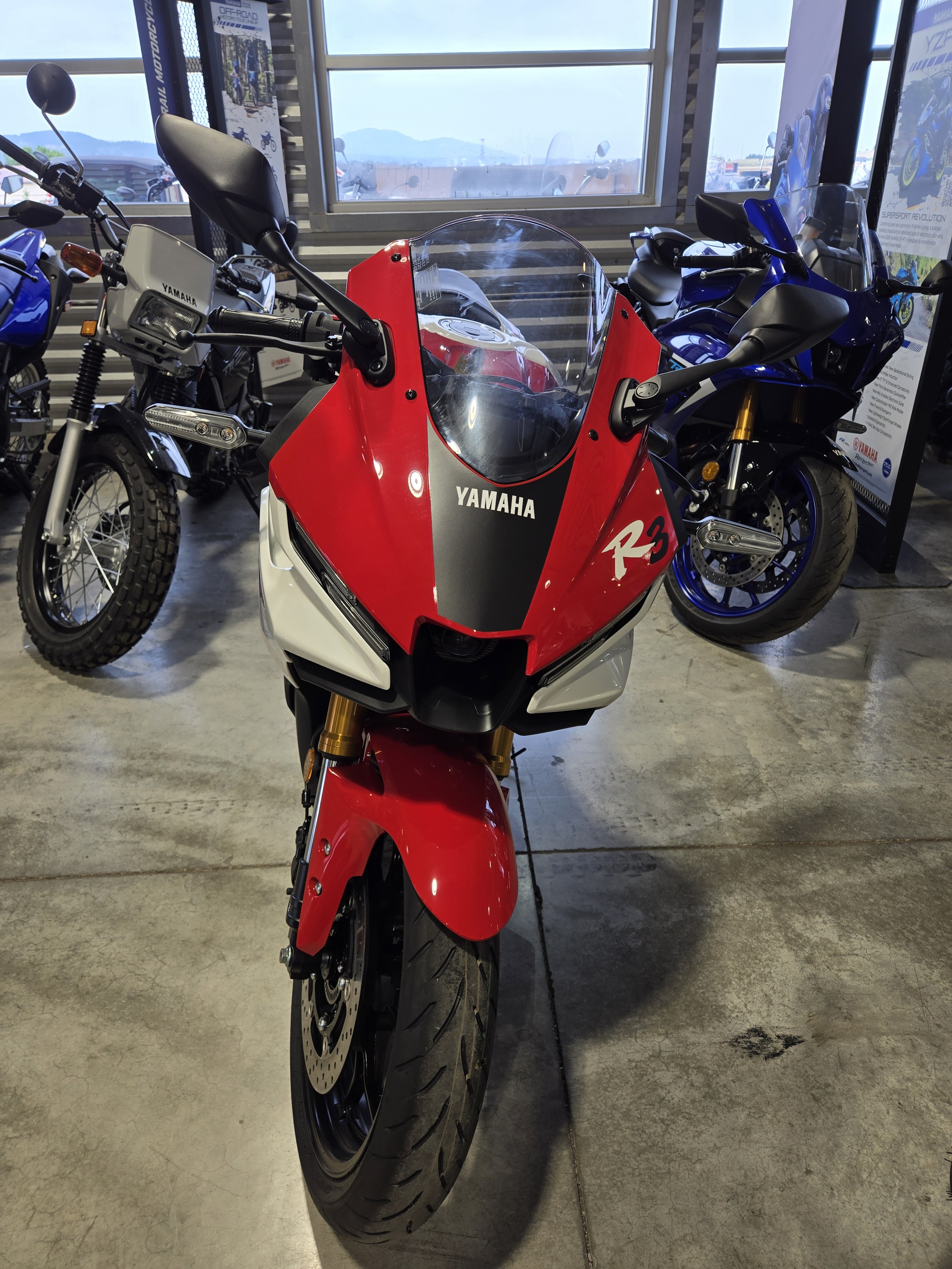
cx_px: 476
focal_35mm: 23
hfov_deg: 58.9
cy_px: 634
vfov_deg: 73.9
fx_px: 843
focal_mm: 5.4
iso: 25
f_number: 1.8
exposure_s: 1/135
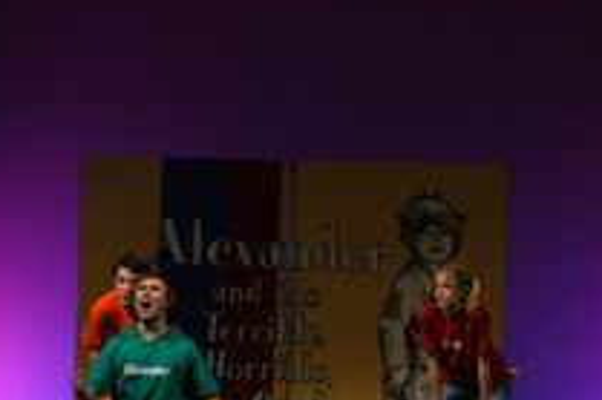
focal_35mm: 258
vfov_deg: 5.3
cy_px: 304
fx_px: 4311
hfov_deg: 8.0
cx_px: 58
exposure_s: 1/60
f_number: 4
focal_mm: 80
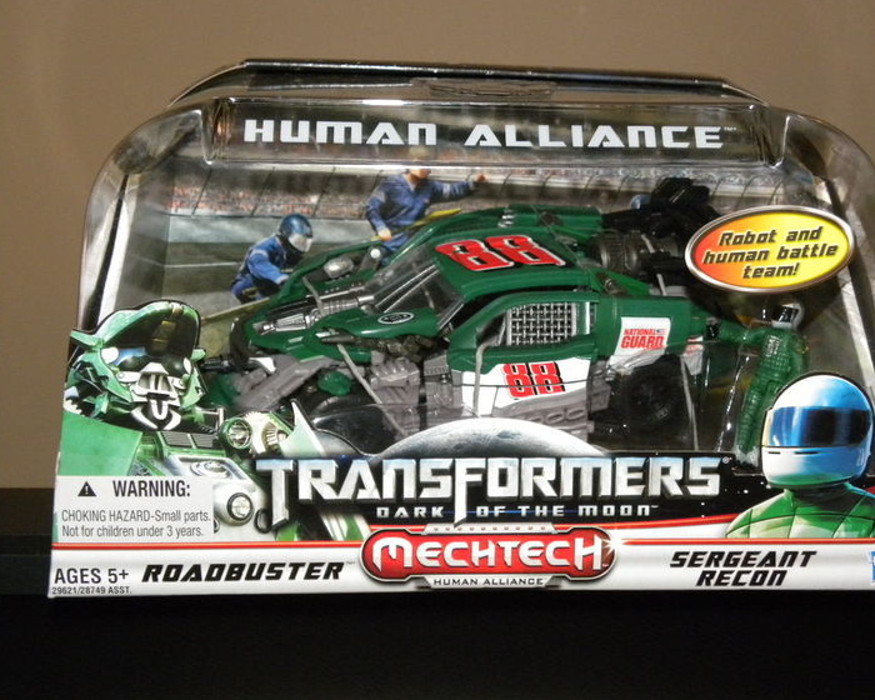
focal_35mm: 58
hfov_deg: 32.4
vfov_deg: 26.2
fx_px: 1502
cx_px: 491
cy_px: 340
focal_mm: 9.2
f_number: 3.5
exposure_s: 1/30
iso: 400
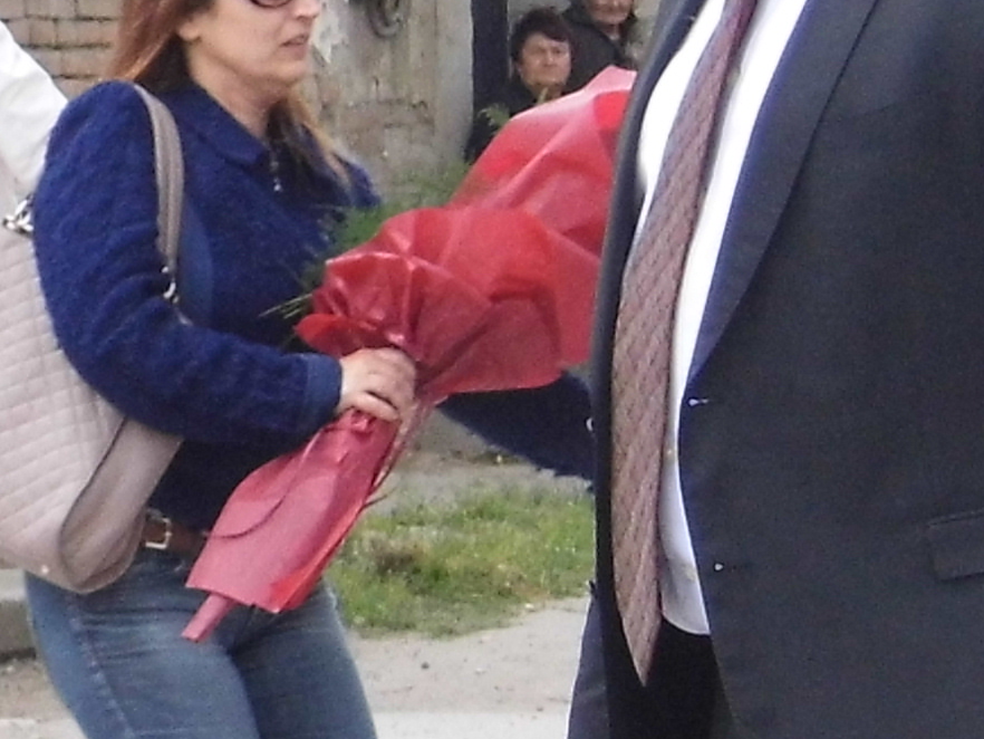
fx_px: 8615
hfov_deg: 6.4
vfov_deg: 4.9
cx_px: -848
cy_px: 380
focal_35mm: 303
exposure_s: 1/250
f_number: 3.9
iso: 100
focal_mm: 10.4
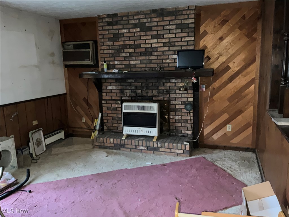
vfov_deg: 48.2
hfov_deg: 61.7
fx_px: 242
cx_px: 144
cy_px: 108
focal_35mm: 29
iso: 250
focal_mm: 3
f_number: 1.8
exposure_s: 1/16
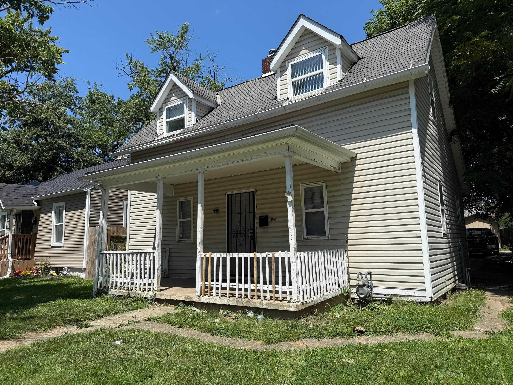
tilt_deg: +8.5
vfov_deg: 56.8
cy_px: 192
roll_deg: +2.1
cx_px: 256
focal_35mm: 24
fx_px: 356
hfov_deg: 71.6
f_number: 1.78
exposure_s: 1/4673
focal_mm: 6.76
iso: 80
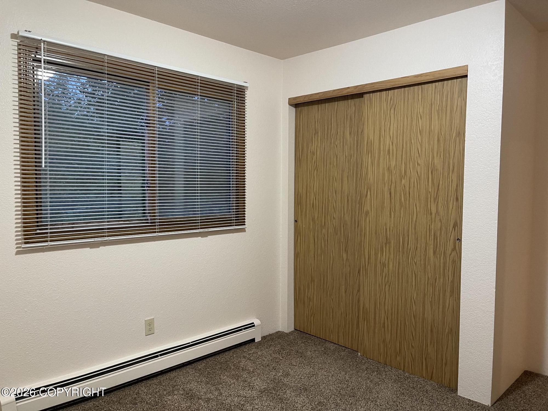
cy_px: 206
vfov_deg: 53.1
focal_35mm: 26
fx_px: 412
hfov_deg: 67.3
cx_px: 274
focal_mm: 5.1
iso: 320
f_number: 1.6
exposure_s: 1/60
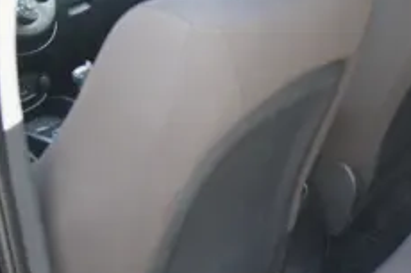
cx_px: 381
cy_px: 252
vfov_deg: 17.8
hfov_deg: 26.0
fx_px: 856
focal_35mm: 75
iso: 200
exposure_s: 1/30
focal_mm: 18
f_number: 3.5
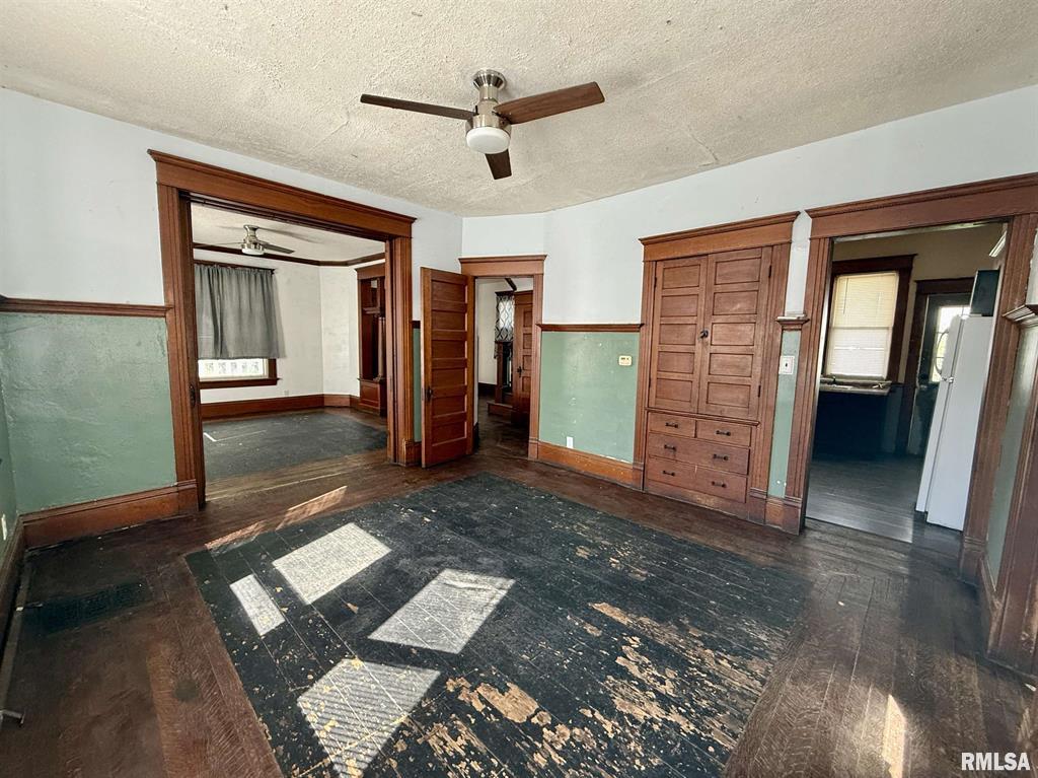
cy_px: 389
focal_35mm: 14
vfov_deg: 85.6
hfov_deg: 102.1
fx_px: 420
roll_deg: -1.8
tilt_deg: -6.0
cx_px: 519
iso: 200
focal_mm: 2.22
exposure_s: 1/99
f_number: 2.2
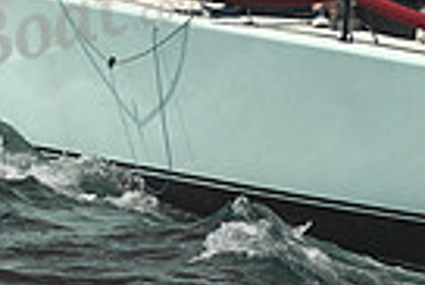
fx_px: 3522
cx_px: 372
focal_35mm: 298
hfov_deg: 6.9
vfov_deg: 4.6
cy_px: -161
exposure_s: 1/1250
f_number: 9
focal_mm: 70
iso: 320
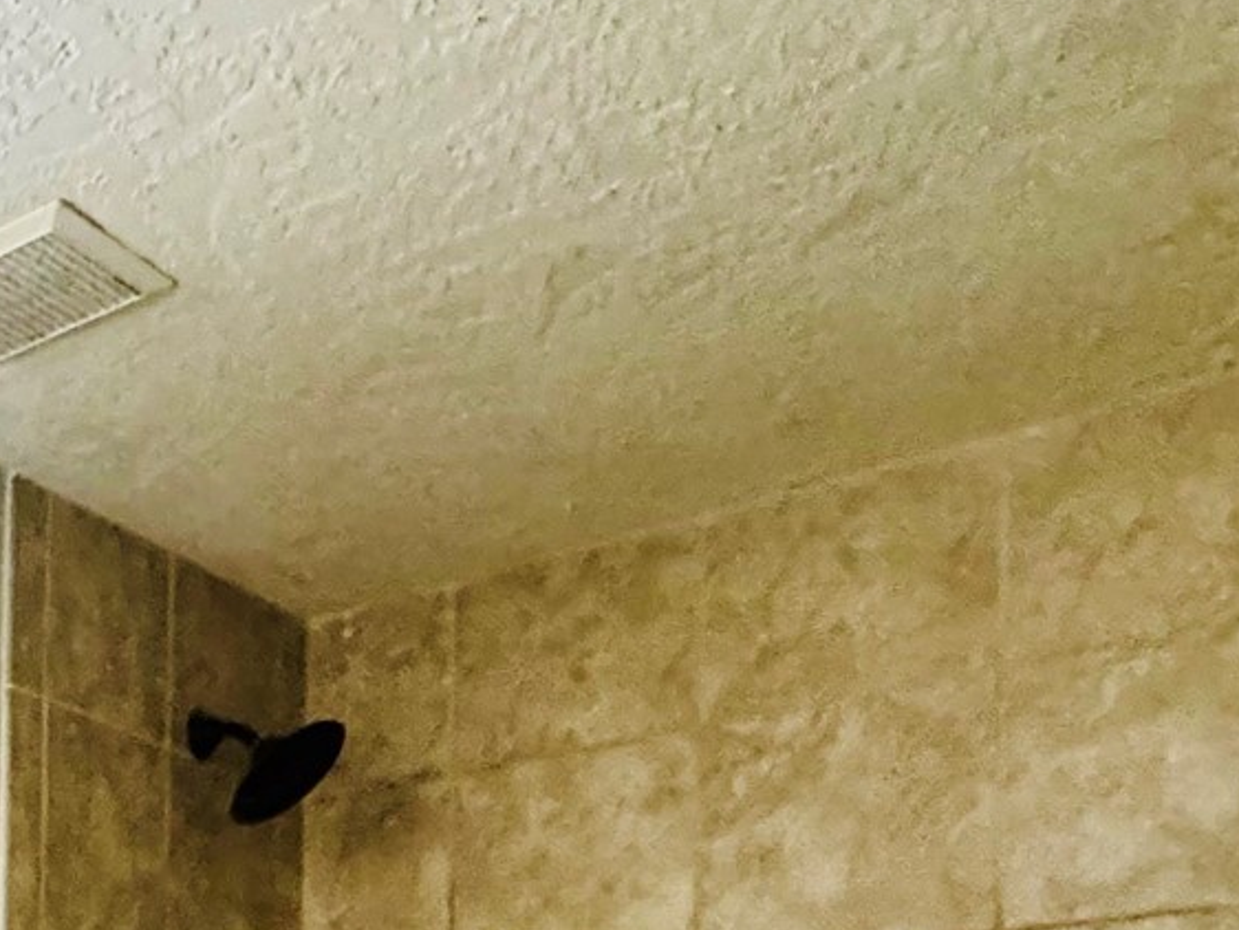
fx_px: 1826
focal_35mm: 51
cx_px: -445
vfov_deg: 24.0
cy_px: 1305
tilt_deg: -0.8
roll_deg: -0.3
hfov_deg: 29.0
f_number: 2.2
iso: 800
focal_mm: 2.22
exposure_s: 1/60
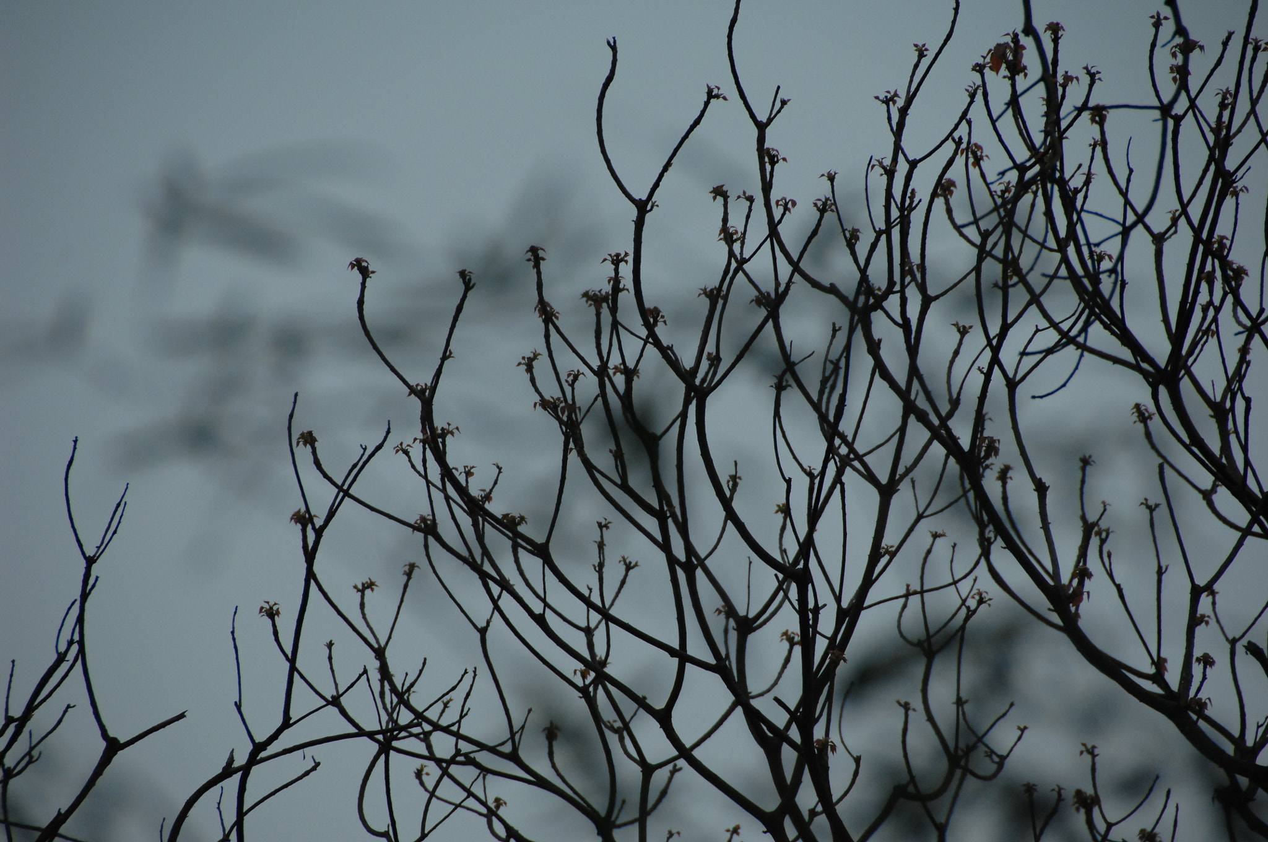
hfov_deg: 6.9
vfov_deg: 4.6
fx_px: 10553
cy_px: 421
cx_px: 634
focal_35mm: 300
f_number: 5.6
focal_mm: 200
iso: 400
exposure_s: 1/400
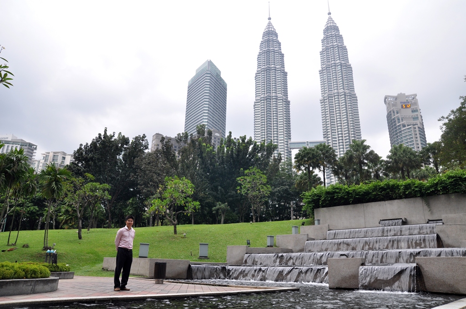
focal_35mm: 48
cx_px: 233
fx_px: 621
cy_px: 154
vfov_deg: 28.0
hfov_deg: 41.2
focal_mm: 32
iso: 400
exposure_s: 1/200
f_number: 8
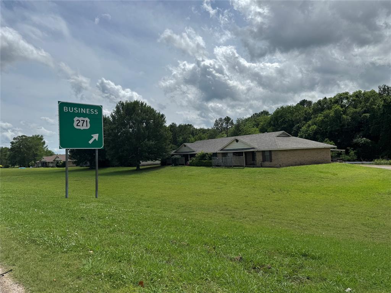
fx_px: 271
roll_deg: +2.9
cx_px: 196
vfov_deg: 56.8
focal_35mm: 24
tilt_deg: +0.6
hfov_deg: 71.6
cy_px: 146
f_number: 1.78
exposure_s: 1/9009
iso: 80
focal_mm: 6.76
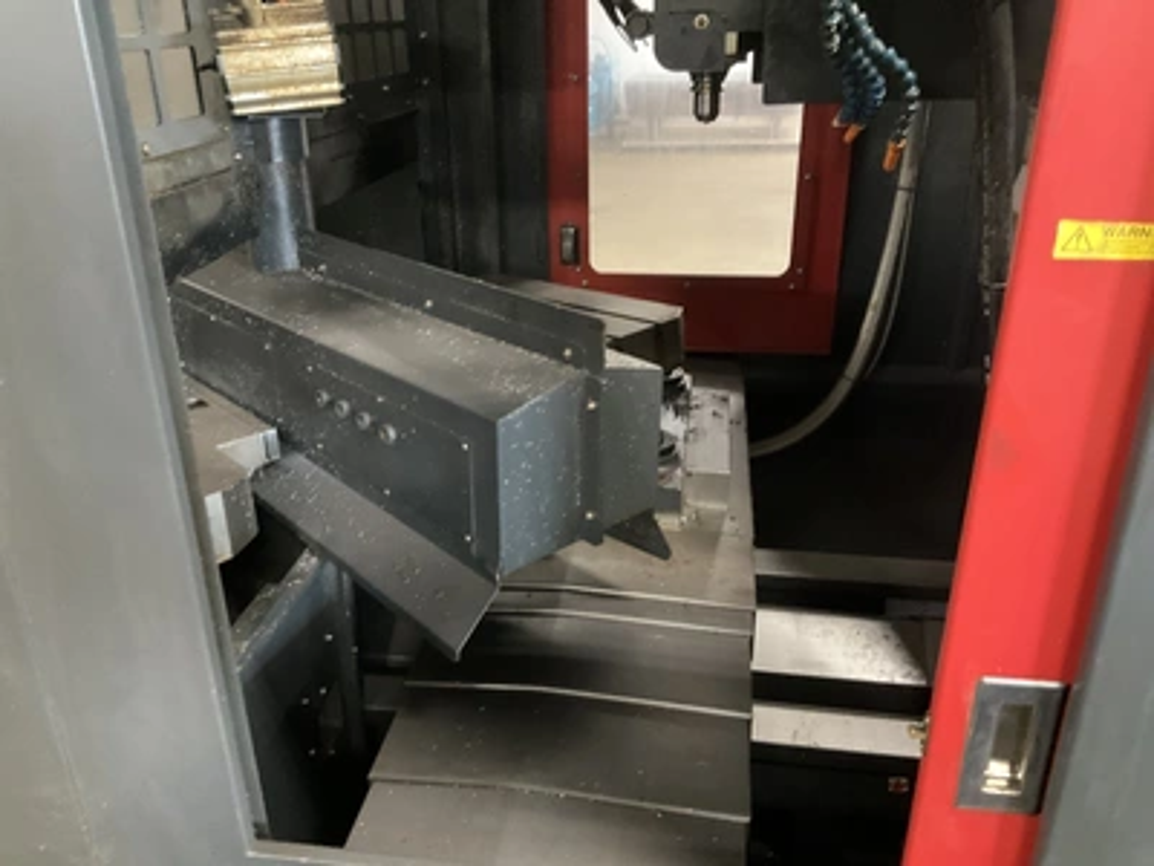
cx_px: 577
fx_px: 967
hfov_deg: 61.7
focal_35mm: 29
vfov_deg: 48.2
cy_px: 433
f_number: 1.8
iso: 500
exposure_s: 1/24
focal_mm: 3
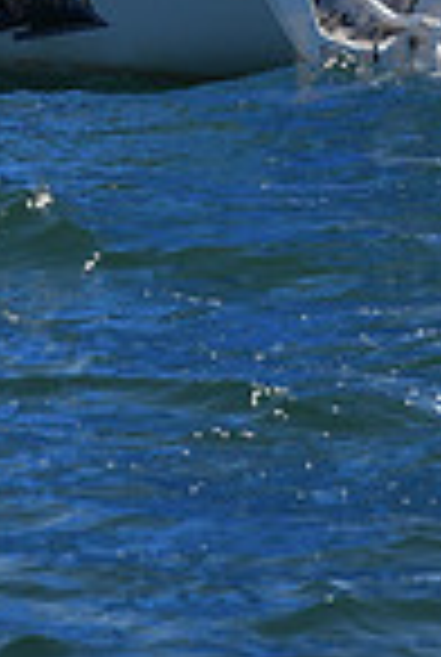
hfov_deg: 3.8
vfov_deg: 5.5
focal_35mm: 365
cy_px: -639
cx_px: 52
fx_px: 6675
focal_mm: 92
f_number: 9
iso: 250
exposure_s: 1/1250
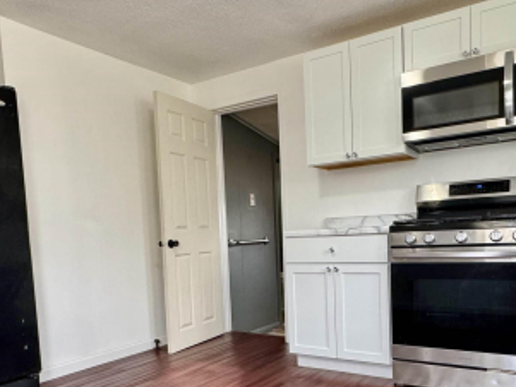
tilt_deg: -5.5
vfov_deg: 44.5
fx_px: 462
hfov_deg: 58.3
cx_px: 277
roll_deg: +1.9
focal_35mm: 31
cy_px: 272
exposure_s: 1/120
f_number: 2.2
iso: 250
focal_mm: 2.22
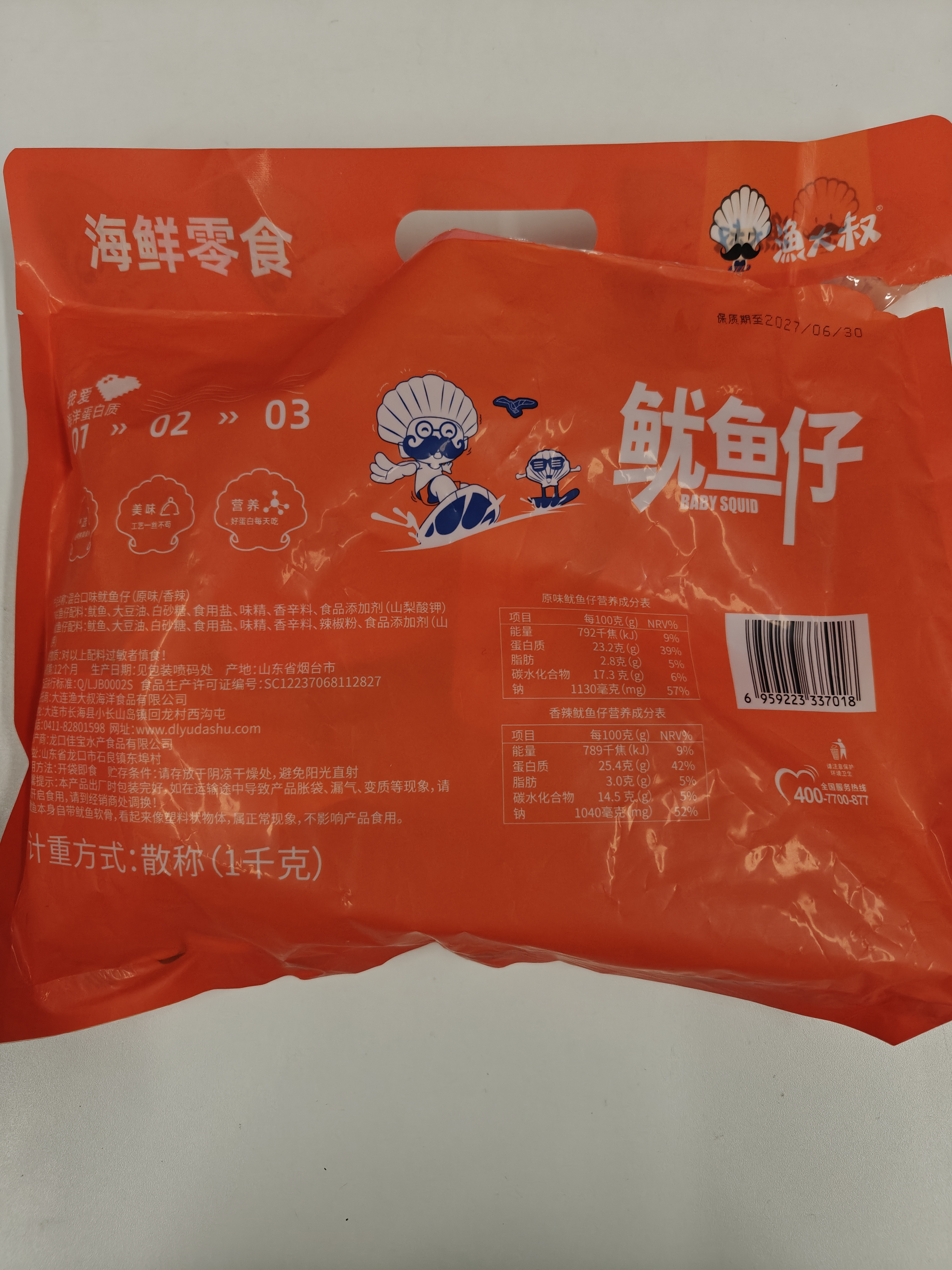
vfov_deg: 73.9
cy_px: 635
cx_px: 476
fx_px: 843
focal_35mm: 23
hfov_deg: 58.9
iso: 400
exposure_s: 1/100
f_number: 1.6
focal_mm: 6.06
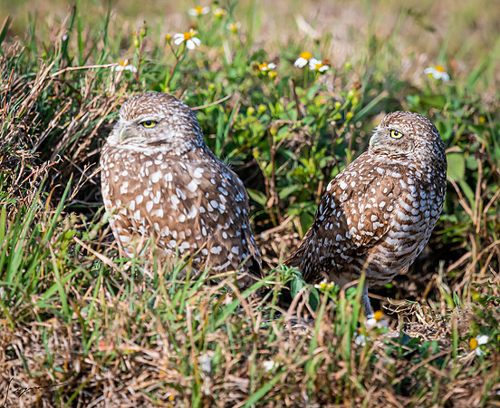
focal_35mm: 752
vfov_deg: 2.1
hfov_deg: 2.6
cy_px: 145
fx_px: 11213
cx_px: 346
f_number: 6.3
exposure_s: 1/1250
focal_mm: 420
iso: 500
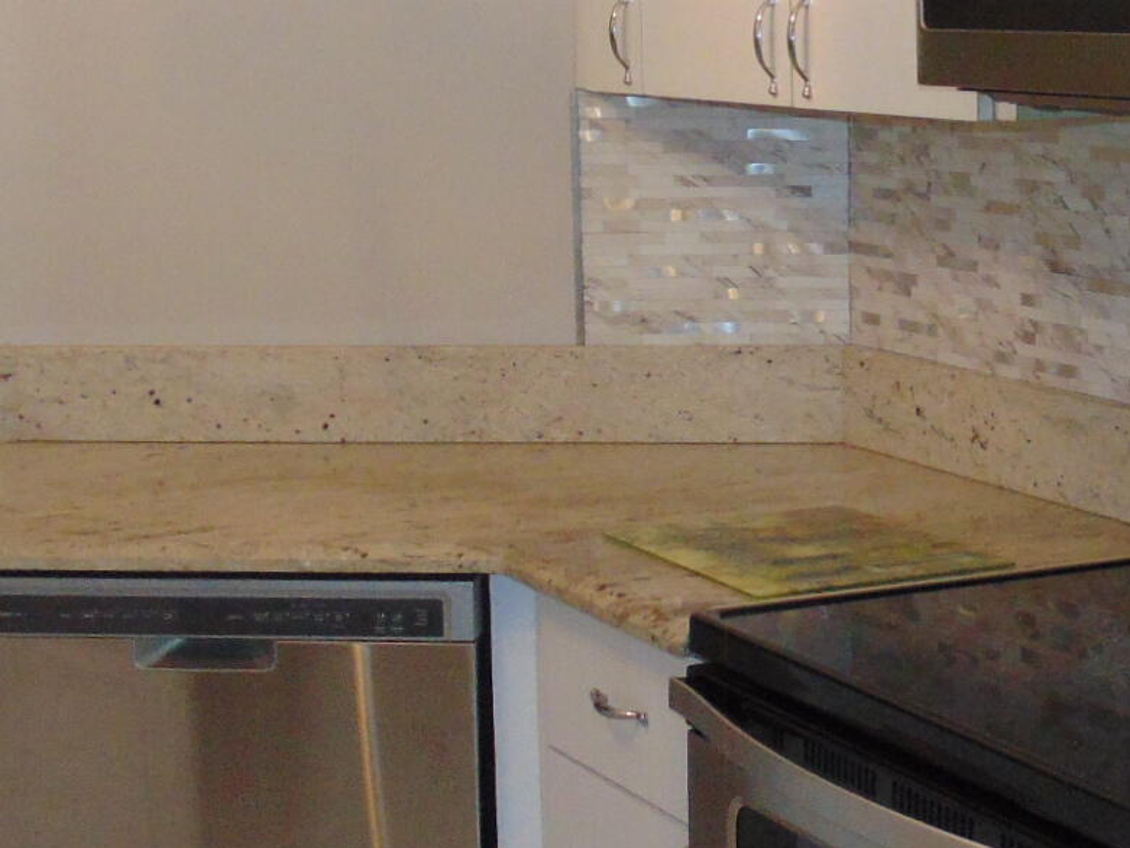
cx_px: 880
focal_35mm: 83
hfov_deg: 23.3
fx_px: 2710
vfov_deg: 17.8
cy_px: 353
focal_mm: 4.5
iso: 200
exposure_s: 1/30
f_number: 3
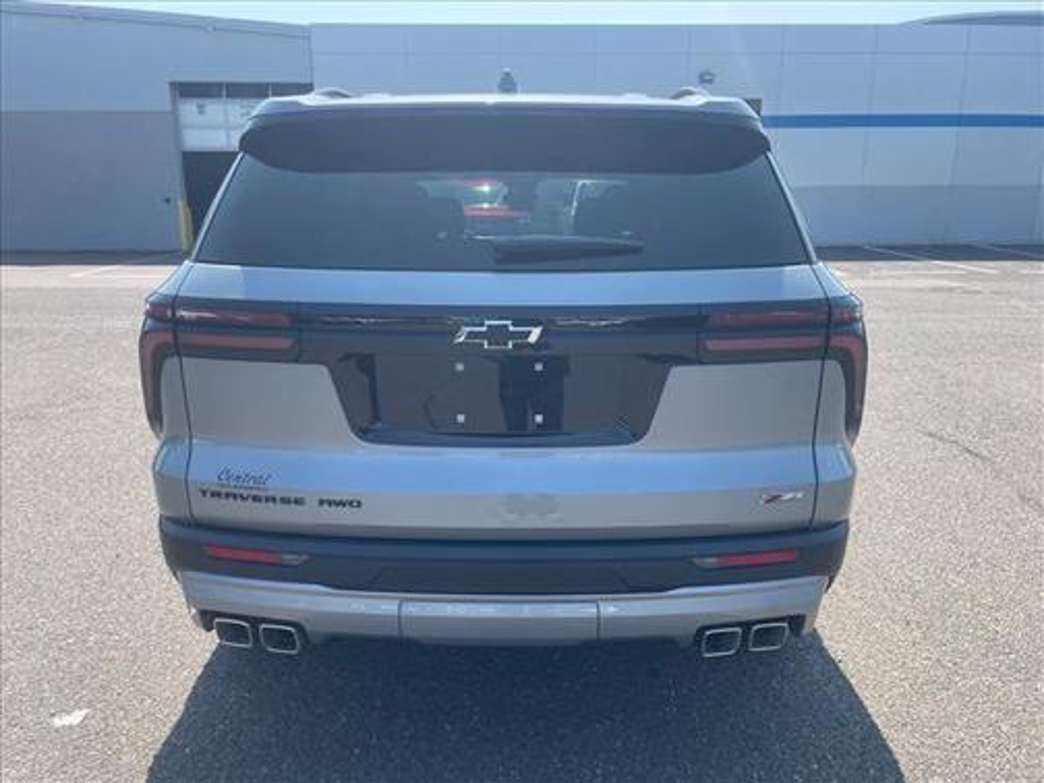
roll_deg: -0.3
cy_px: 392
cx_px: 522
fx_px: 784
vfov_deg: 53.1
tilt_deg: -12.9
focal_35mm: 26
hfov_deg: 67.3
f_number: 1.6
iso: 32
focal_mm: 4.2
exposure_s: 1/1082
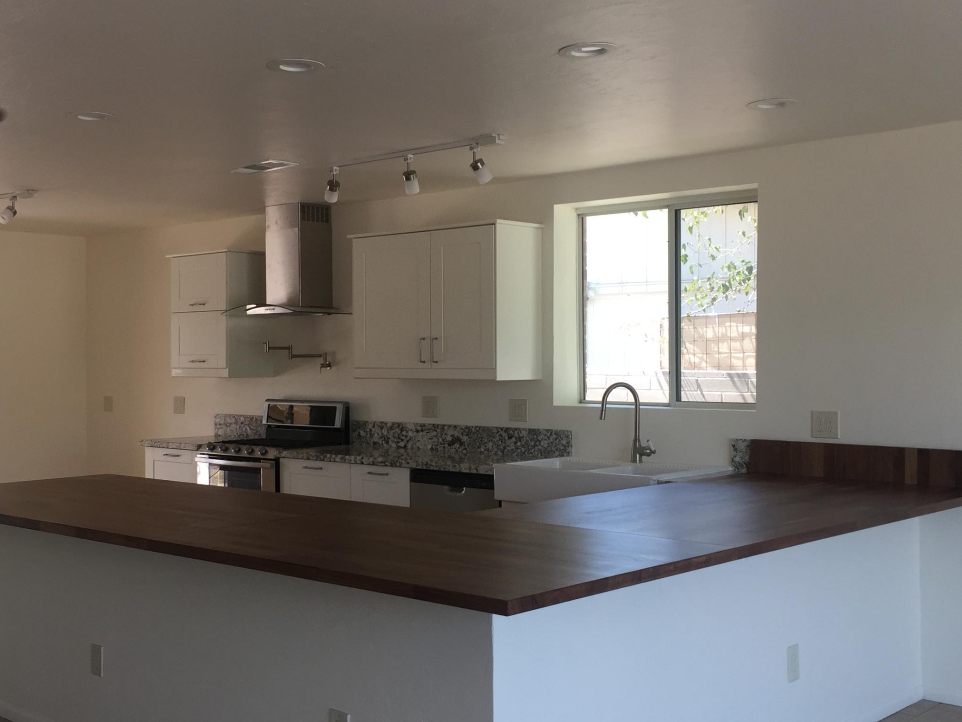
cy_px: 405
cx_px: 392
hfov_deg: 43.7
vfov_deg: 33.6
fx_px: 1195
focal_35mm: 43
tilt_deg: -1.1
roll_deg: -1.3
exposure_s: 1/120
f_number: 2.2
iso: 40
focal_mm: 4.15
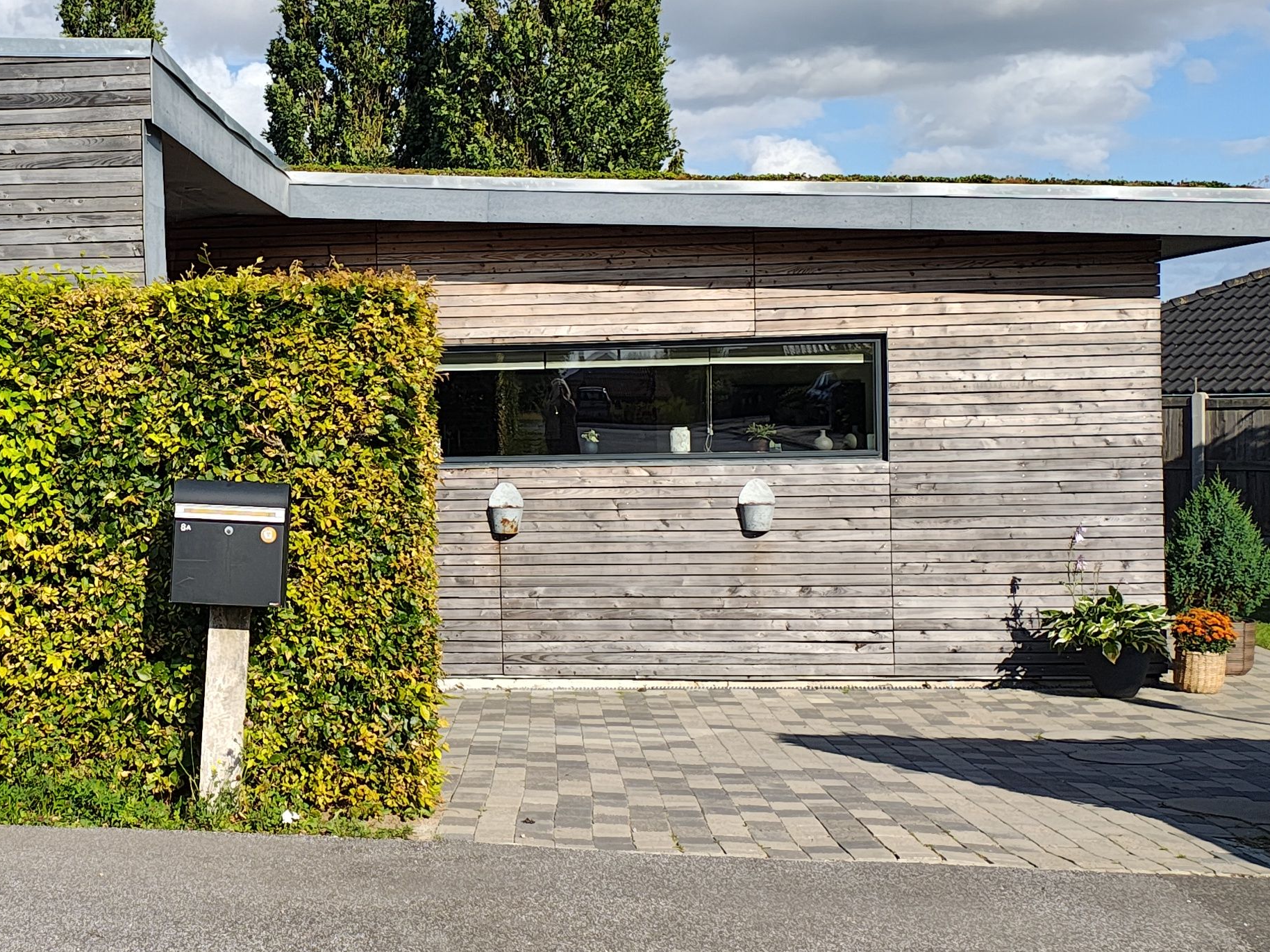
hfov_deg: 33.5
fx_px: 2054
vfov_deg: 26.1
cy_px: 399
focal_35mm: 56
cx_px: 280
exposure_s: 1/1508
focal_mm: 5.89
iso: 100
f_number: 1.4
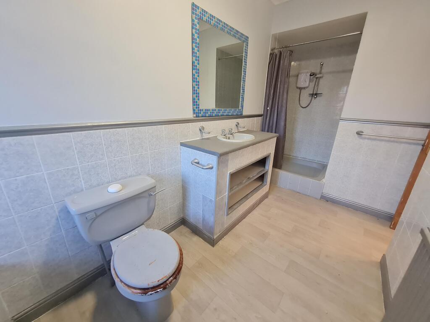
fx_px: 161
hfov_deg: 106.2
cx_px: 215
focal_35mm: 13
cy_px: 161
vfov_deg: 89.9
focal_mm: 1.74
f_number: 2.2
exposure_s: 1/50
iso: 320
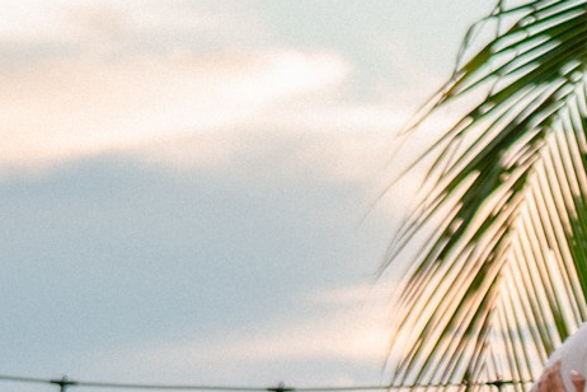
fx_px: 4190
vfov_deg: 5.3
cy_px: 694
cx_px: 626
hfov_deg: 8.0
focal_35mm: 257
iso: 100
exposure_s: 1/400
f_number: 2.2
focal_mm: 50
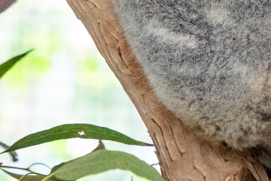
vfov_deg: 2.3
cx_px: 107
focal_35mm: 591
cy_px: -112
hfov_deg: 3.5
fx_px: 4448
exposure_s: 1/200
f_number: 5.6
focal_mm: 126
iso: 6400
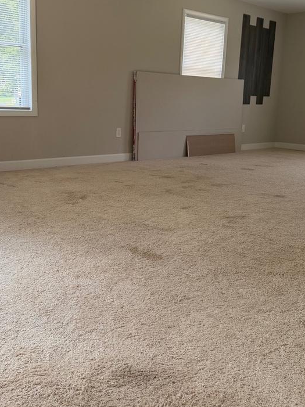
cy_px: 180
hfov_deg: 38.6
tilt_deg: -11.0
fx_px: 435
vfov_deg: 50.1
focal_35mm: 37
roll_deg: -1.9
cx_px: 139
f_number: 1.78
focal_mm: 6.76
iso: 80
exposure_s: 1/211
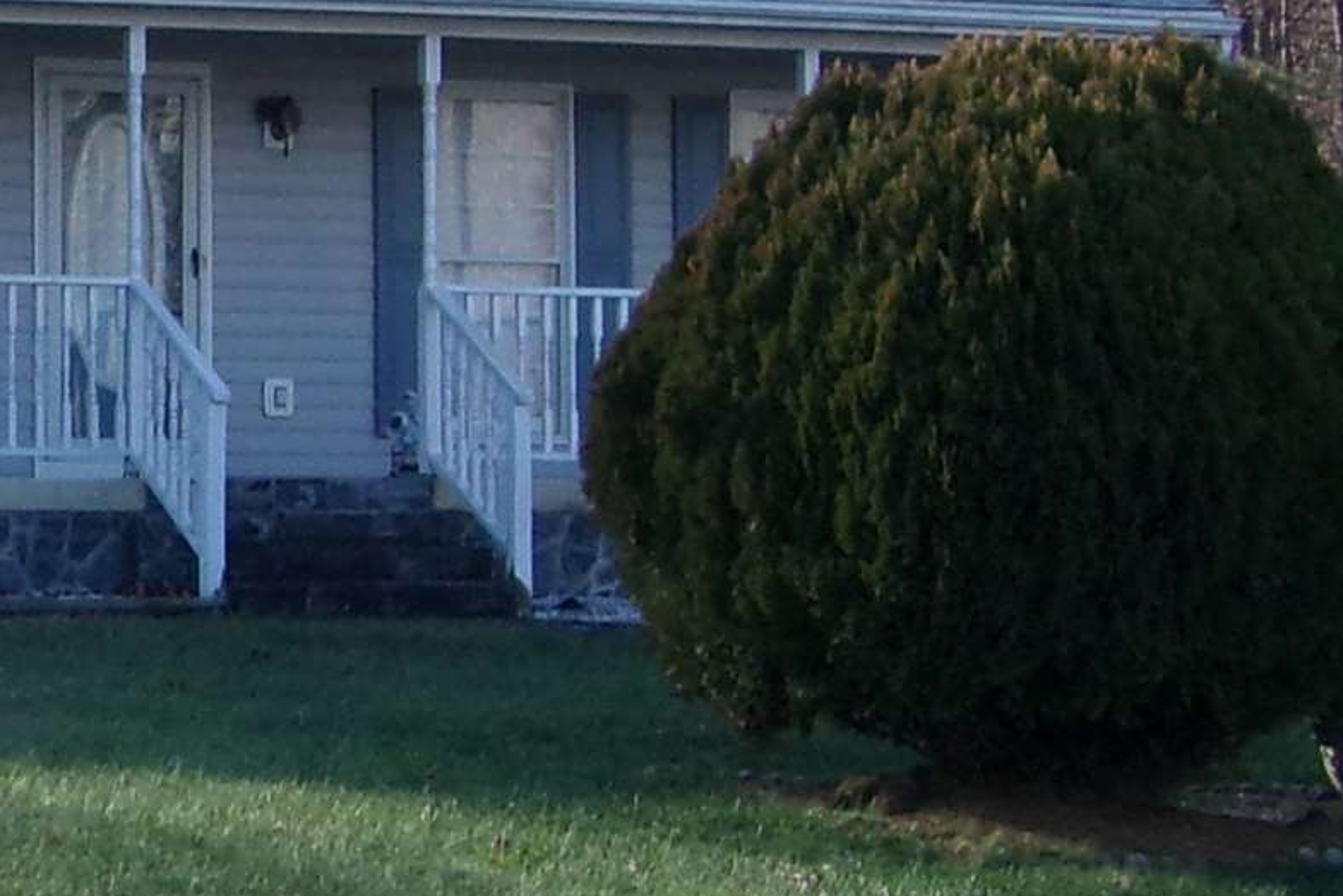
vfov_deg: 8.2
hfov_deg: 11.8
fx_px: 6231
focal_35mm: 167
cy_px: 245
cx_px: -632
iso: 100
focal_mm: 7.2
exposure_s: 1/70
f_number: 8.46
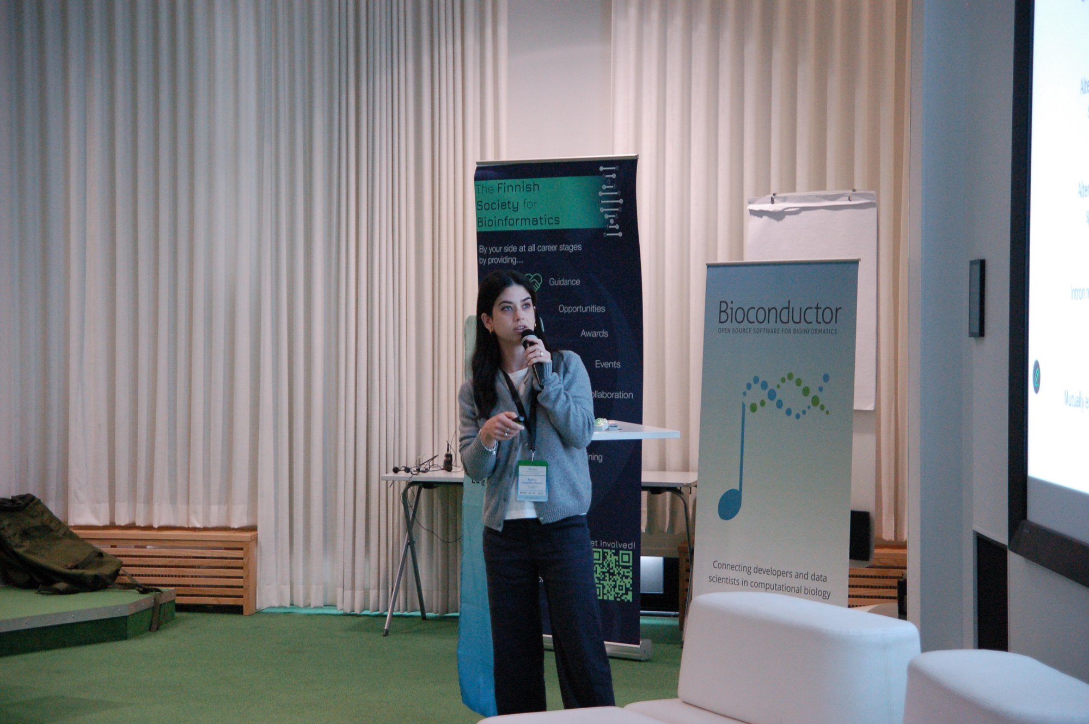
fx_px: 2267
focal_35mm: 75
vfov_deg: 18.2
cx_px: 544
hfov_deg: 27.0
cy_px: 362
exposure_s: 1/125
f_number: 3.5
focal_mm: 50
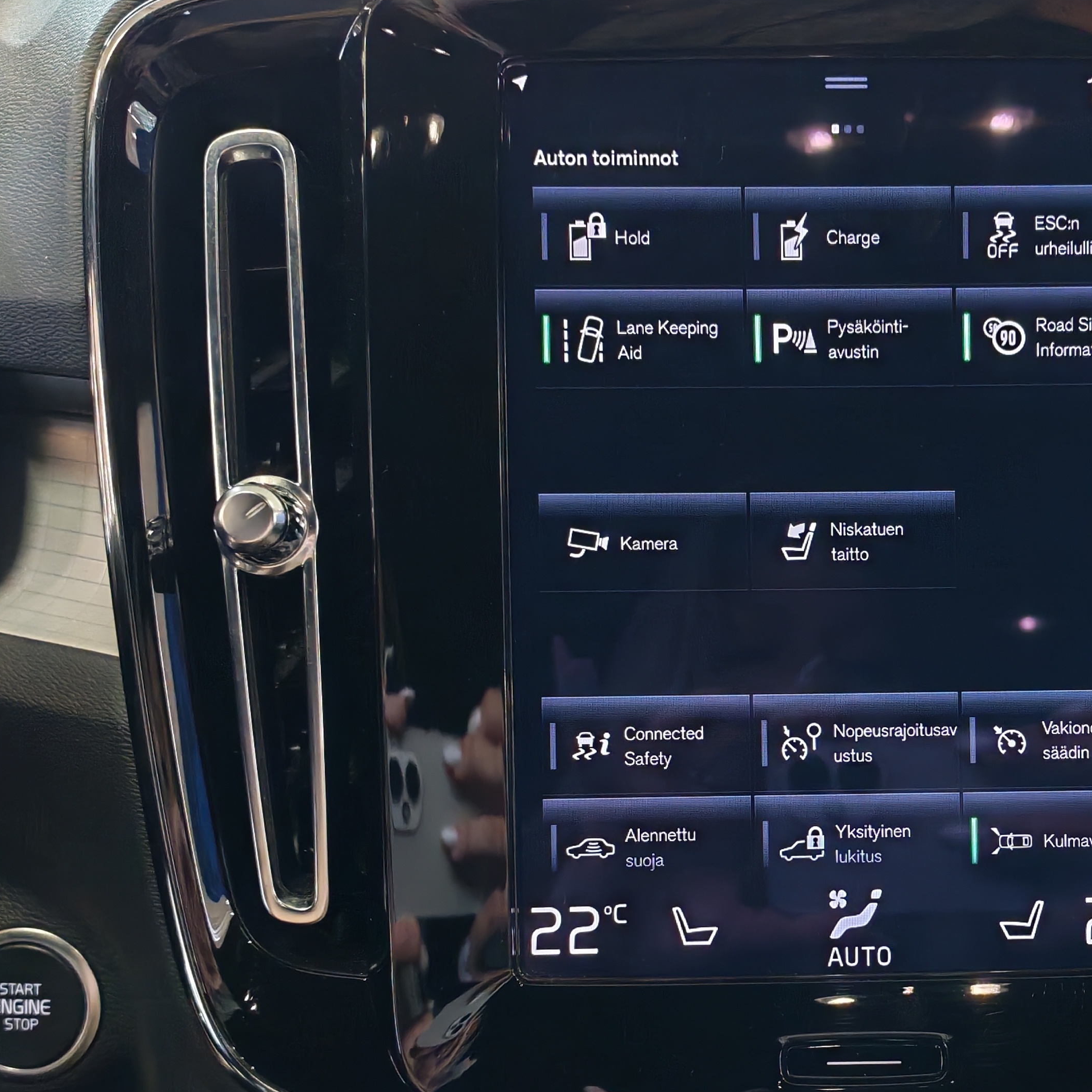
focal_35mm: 53
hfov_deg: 31.5
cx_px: 852
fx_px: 1892
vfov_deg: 32.0
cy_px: 706
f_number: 1.9
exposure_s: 1/100
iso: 1222
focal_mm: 6.12
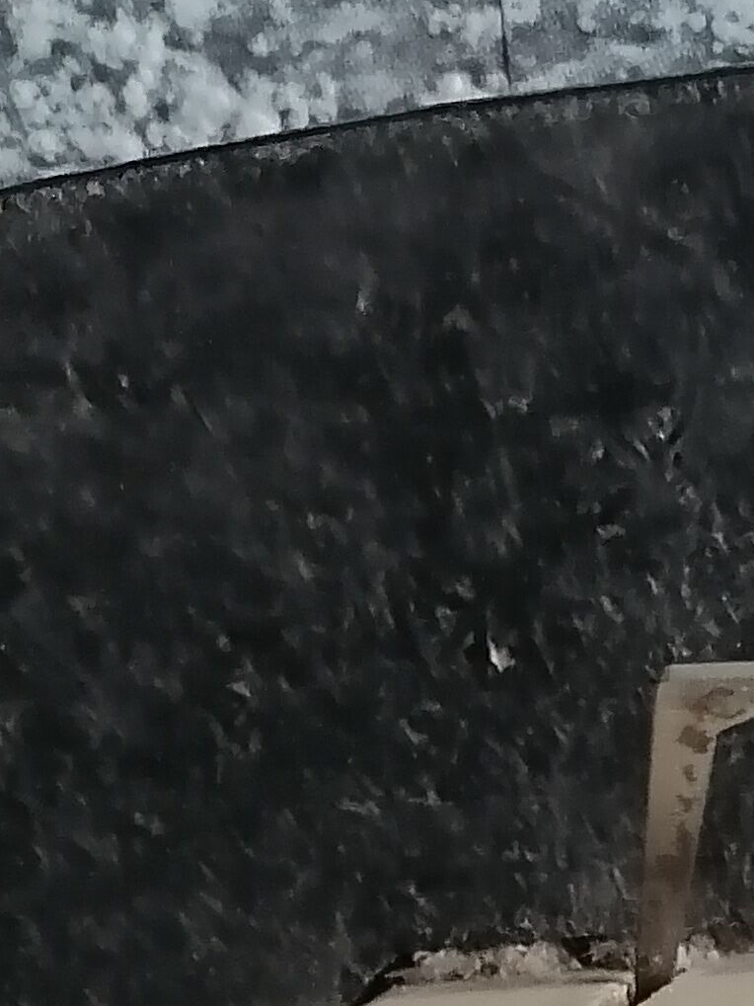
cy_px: 1684
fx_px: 3079
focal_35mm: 106
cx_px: 904
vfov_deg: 16.3
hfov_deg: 13.6
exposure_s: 1/33.3
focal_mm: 5.3
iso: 640
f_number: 1.8
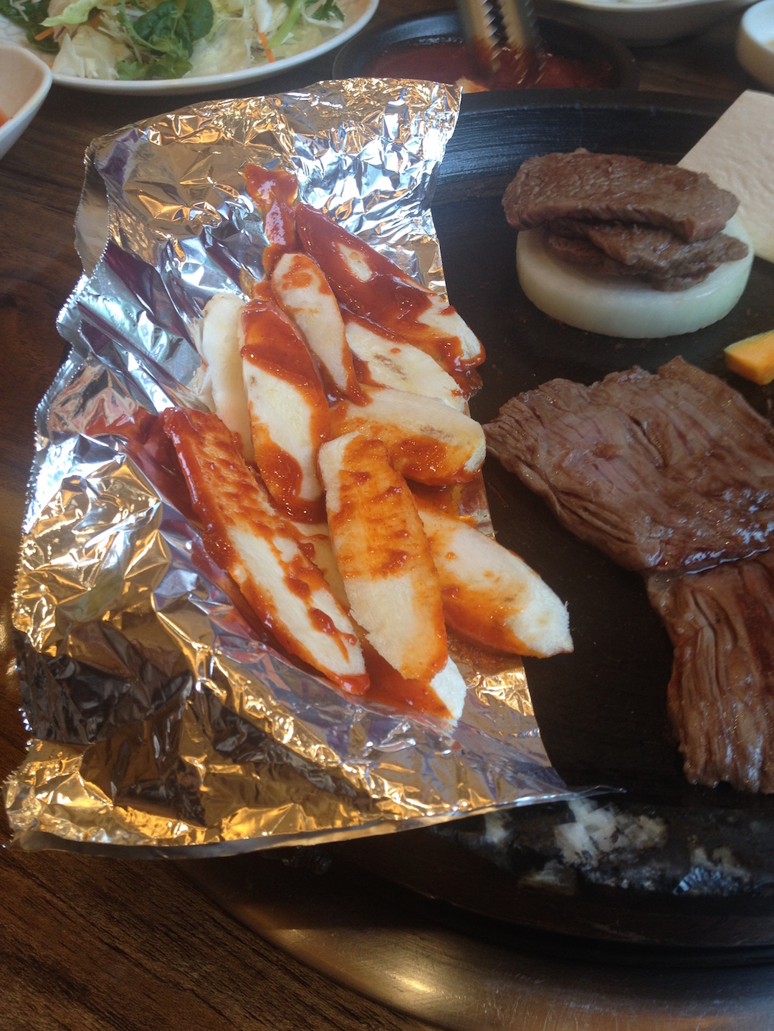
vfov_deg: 52.6
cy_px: 516
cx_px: 387
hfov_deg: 40.7
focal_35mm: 35
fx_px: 1043
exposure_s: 1/60
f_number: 2.4
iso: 64
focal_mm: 4.28
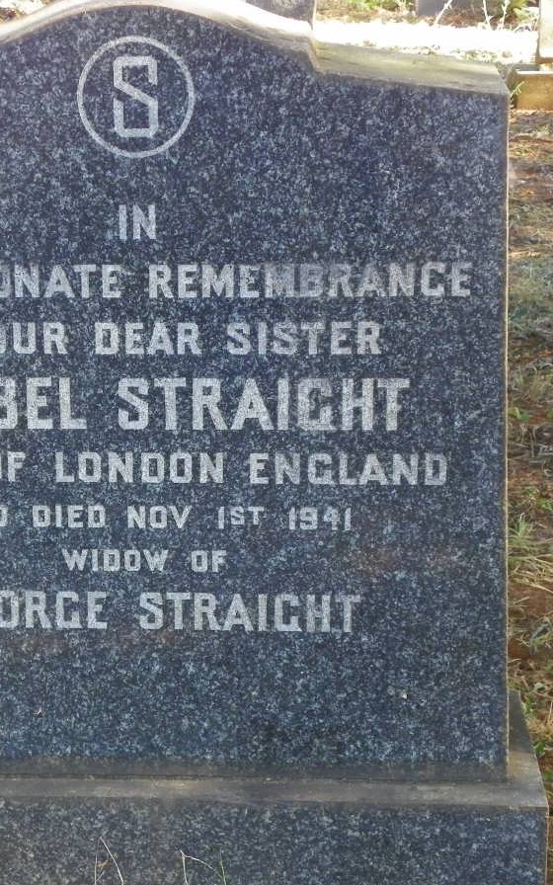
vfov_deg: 23.6
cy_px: 443
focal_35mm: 88
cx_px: 142
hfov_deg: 14.8
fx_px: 2122
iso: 125
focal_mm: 11
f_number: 3.5
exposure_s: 1/40
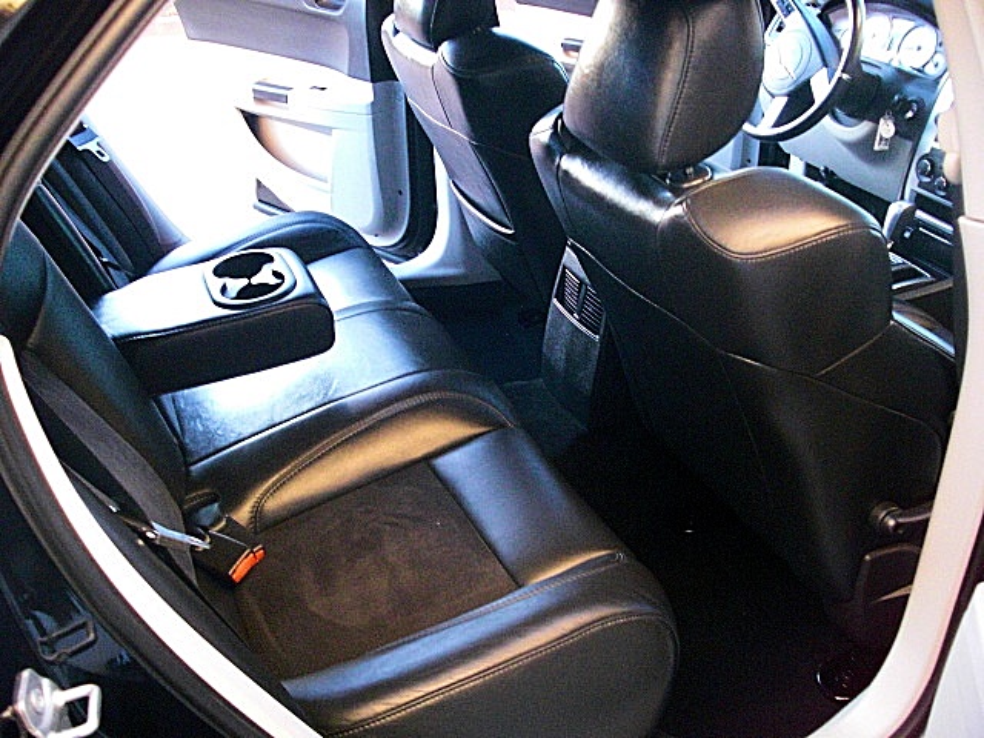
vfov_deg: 39.7
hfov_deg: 51.4
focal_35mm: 36
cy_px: 369
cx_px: 492
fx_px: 1023
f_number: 2.8
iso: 800
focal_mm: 6.3
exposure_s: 1/60
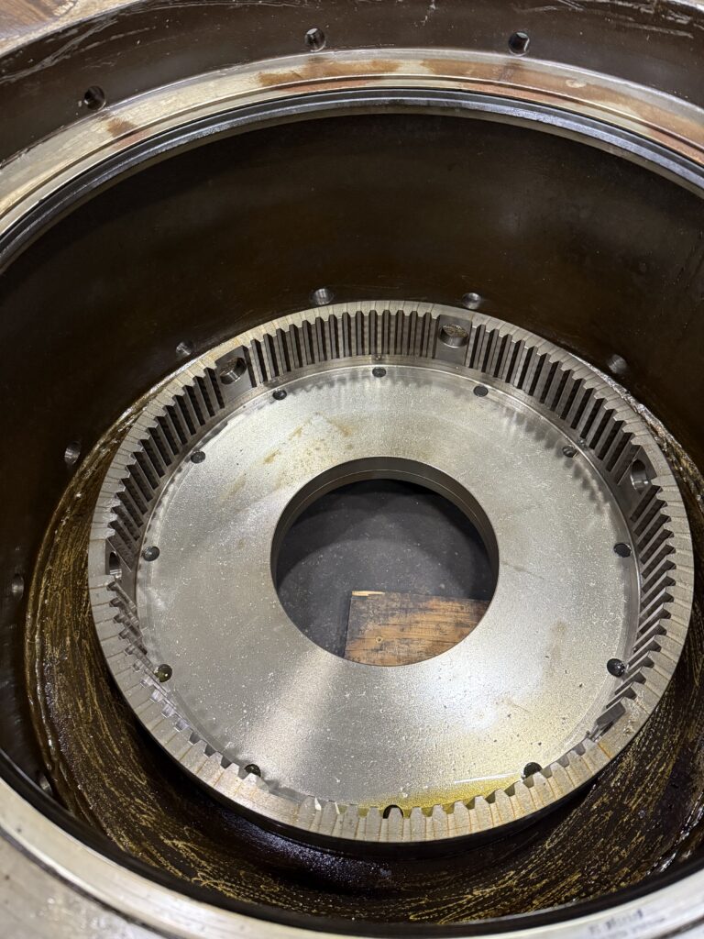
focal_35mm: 24
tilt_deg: -51.3
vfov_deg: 71.6
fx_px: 651
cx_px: 352
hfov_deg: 56.8
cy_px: 470
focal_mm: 6.76
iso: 800
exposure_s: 1/60
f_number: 1.78
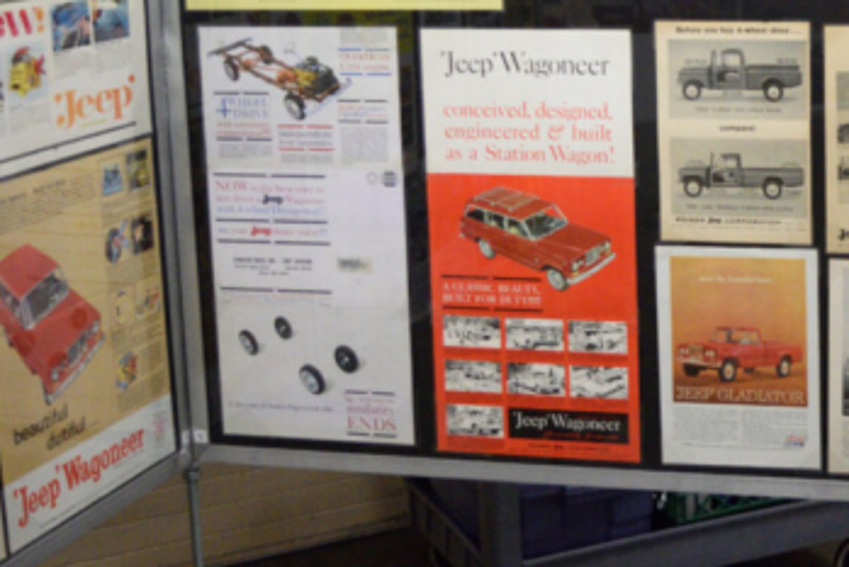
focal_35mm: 77
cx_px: 776
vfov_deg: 17.6
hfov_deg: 25.4
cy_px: 137
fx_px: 1817
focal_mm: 28
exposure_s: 1/400
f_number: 4.2
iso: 3200
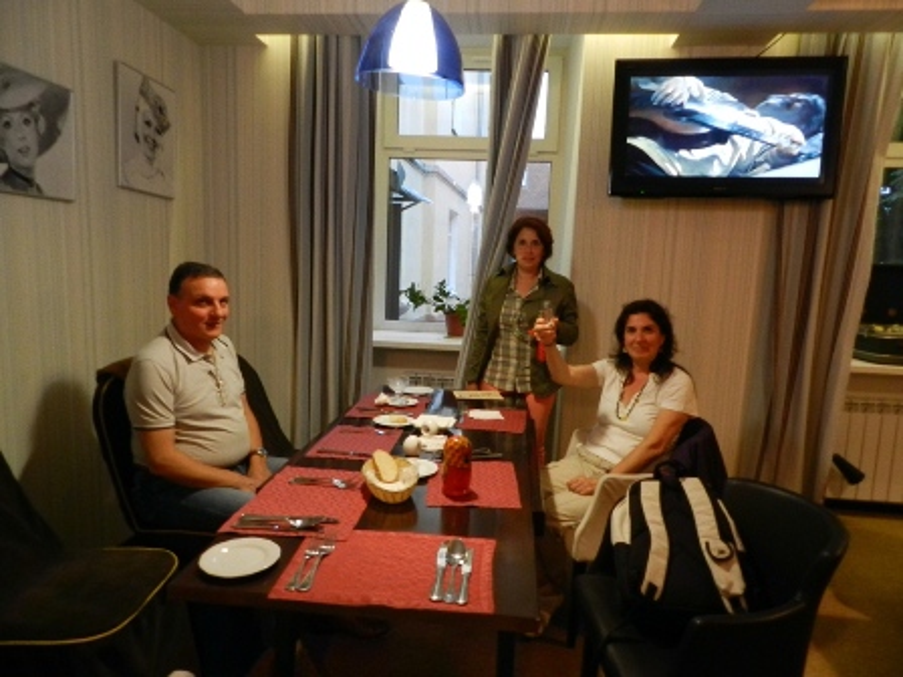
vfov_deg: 58.9
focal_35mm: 23
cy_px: 338
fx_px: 600
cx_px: 452
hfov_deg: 73.9
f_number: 3.4
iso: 200
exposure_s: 1/2.5
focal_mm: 4
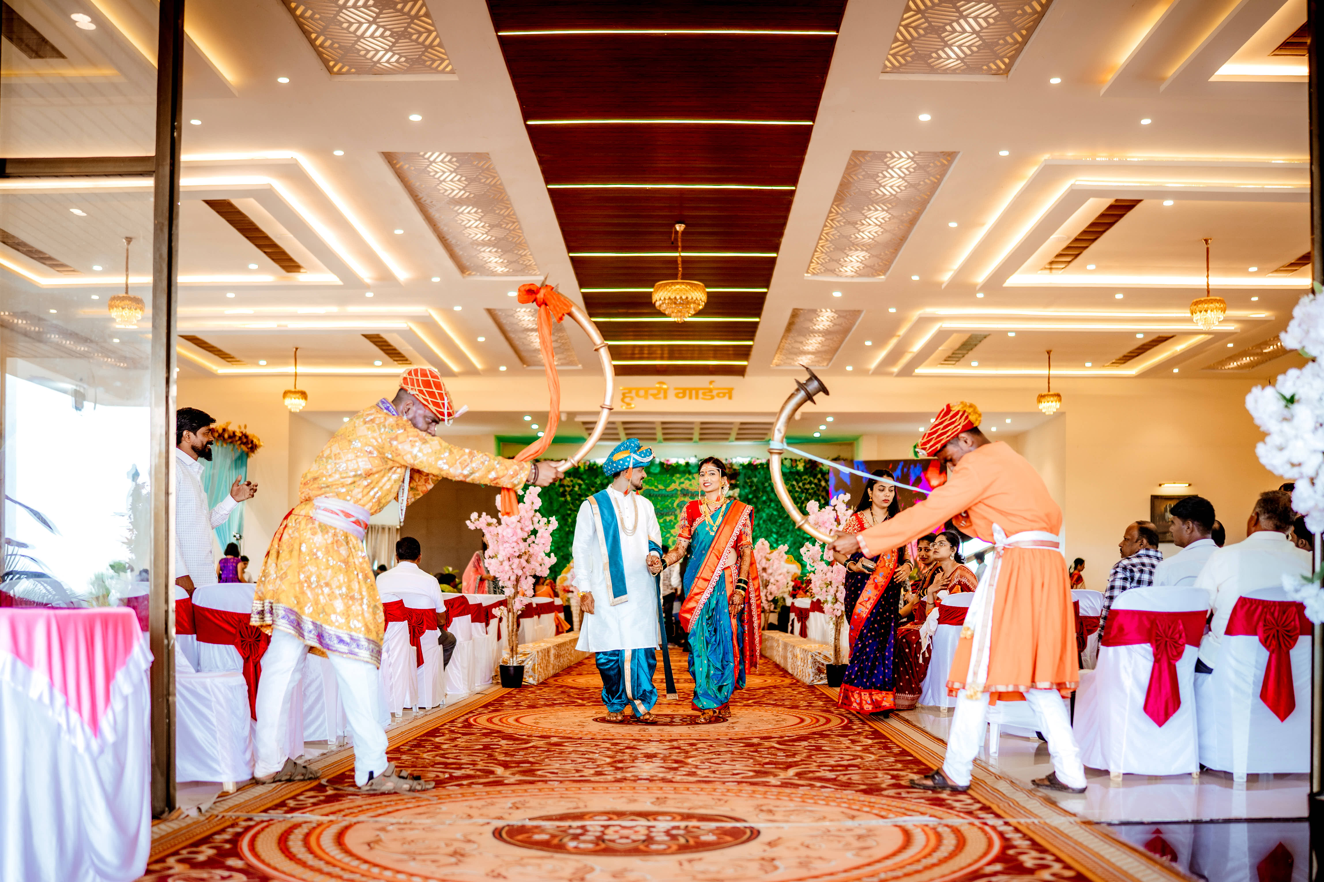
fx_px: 1287
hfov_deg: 54.4
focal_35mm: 35
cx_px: 662
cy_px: 441
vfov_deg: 37.9
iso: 200
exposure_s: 1/400
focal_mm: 35
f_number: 1.4
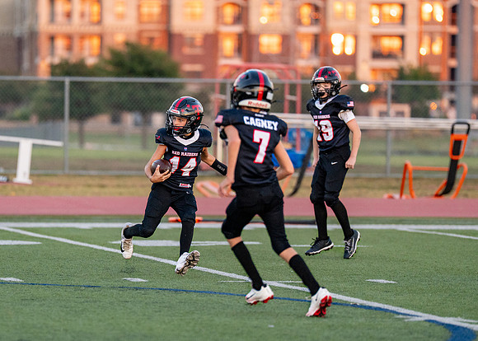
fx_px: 4629
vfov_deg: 4.2
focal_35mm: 341
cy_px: 177
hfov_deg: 5.9
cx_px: 182
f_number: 2.8
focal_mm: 200
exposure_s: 1/1250
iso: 1250
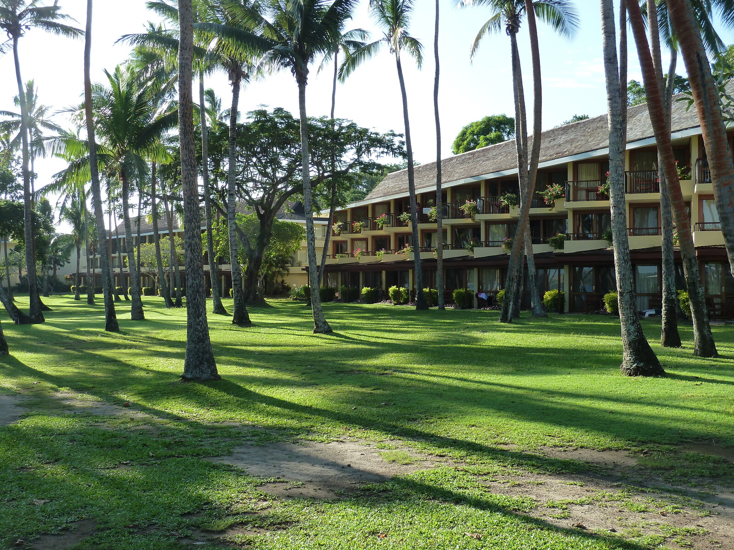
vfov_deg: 38.7
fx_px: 785
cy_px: 275
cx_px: 367
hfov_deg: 50.1
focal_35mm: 37
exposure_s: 1/200
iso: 125
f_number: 4
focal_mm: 6.1
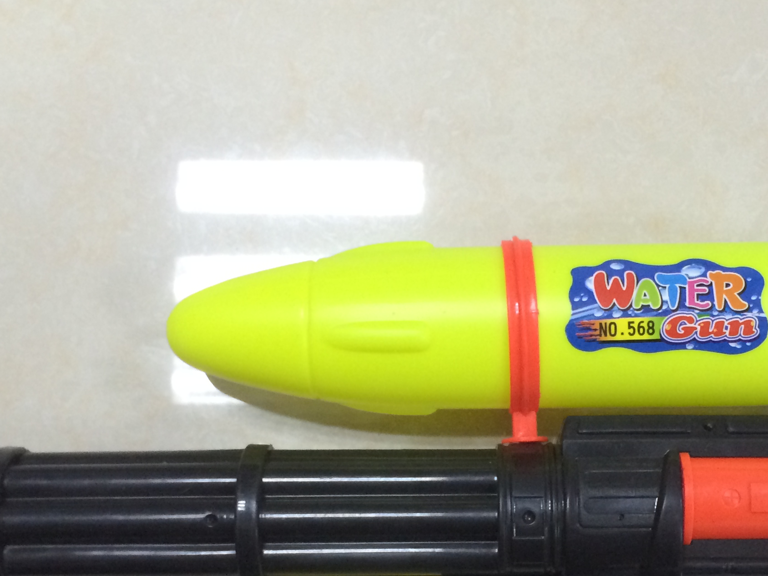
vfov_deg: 24.9
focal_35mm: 58
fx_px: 1287
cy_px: 451
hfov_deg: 33.1
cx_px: 475
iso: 250
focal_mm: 4.12
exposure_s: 1/30
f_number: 2.2
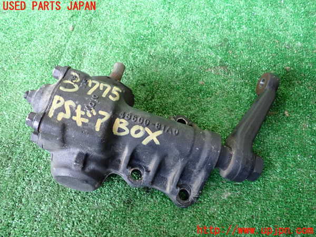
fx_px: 274
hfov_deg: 60.0
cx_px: 158
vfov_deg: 46.8
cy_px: 118
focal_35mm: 30
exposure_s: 1/50
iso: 1000
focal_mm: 5.4
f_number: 2.3
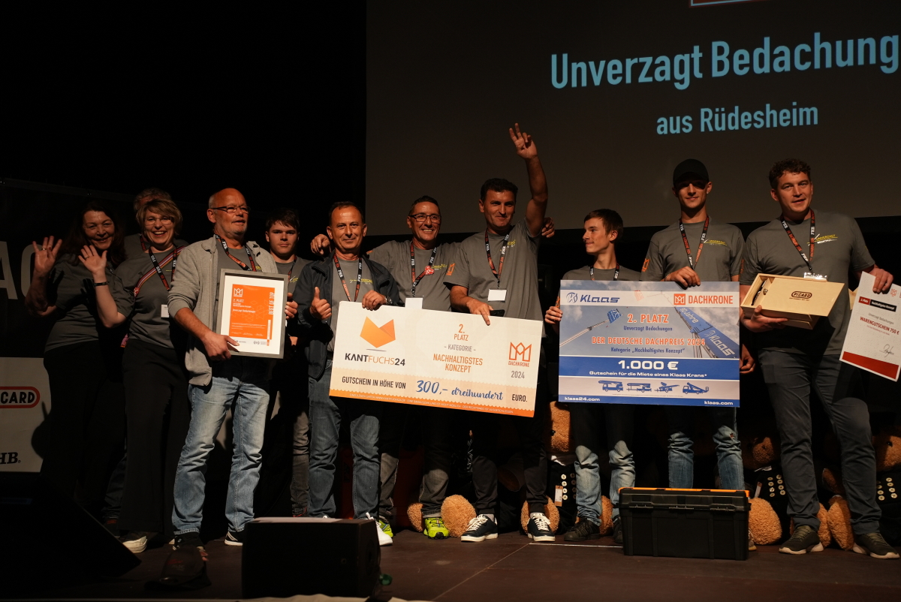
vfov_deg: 27.6
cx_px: 450
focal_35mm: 49
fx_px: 1227
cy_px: 301
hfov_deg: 40.3
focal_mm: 49
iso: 800
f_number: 3.2
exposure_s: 1/160
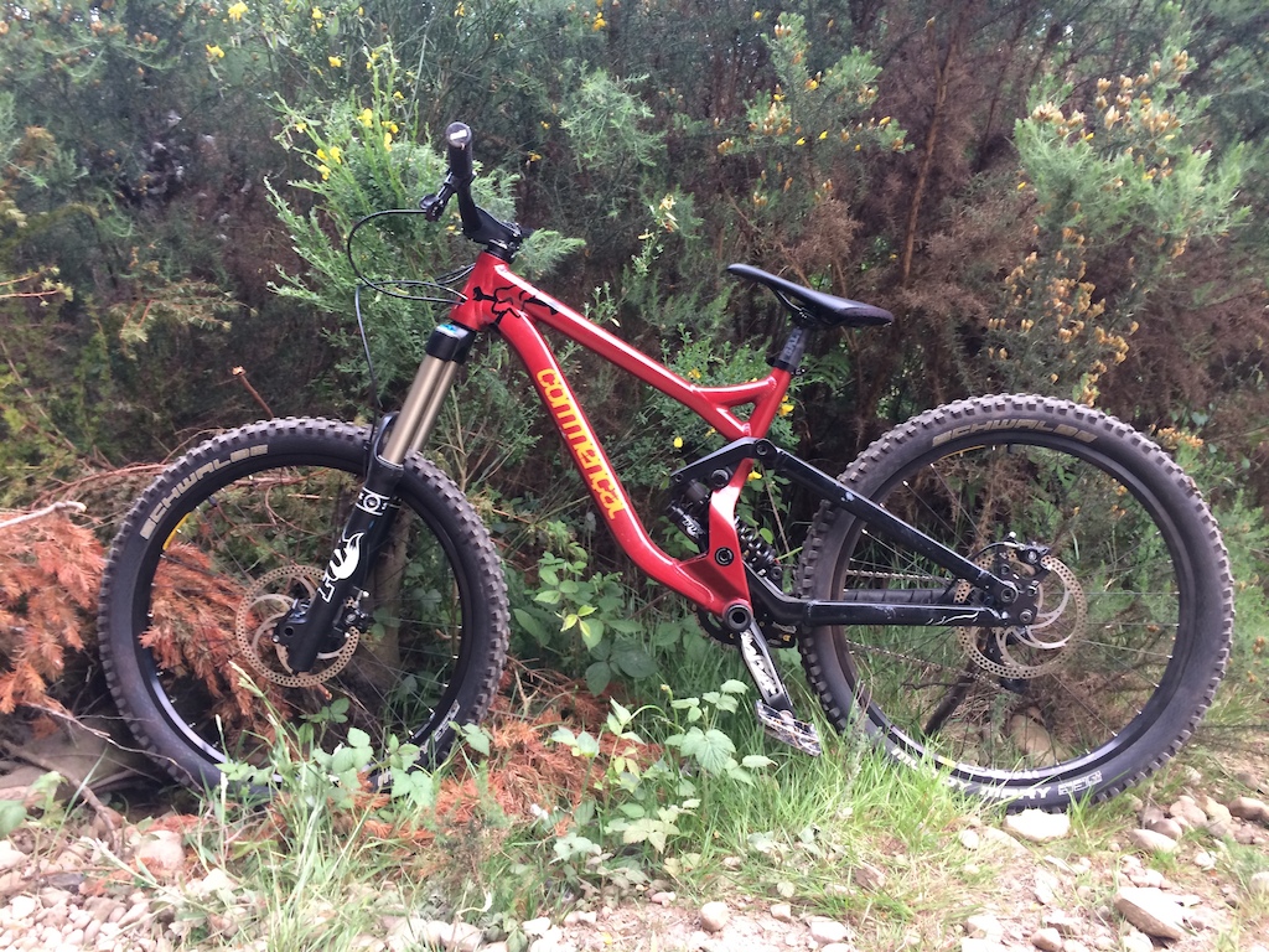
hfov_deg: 61.7
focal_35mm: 29
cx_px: 634
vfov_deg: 48.2
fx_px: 1063
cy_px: 476
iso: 64
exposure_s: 1/30
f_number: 2.2
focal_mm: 4.15
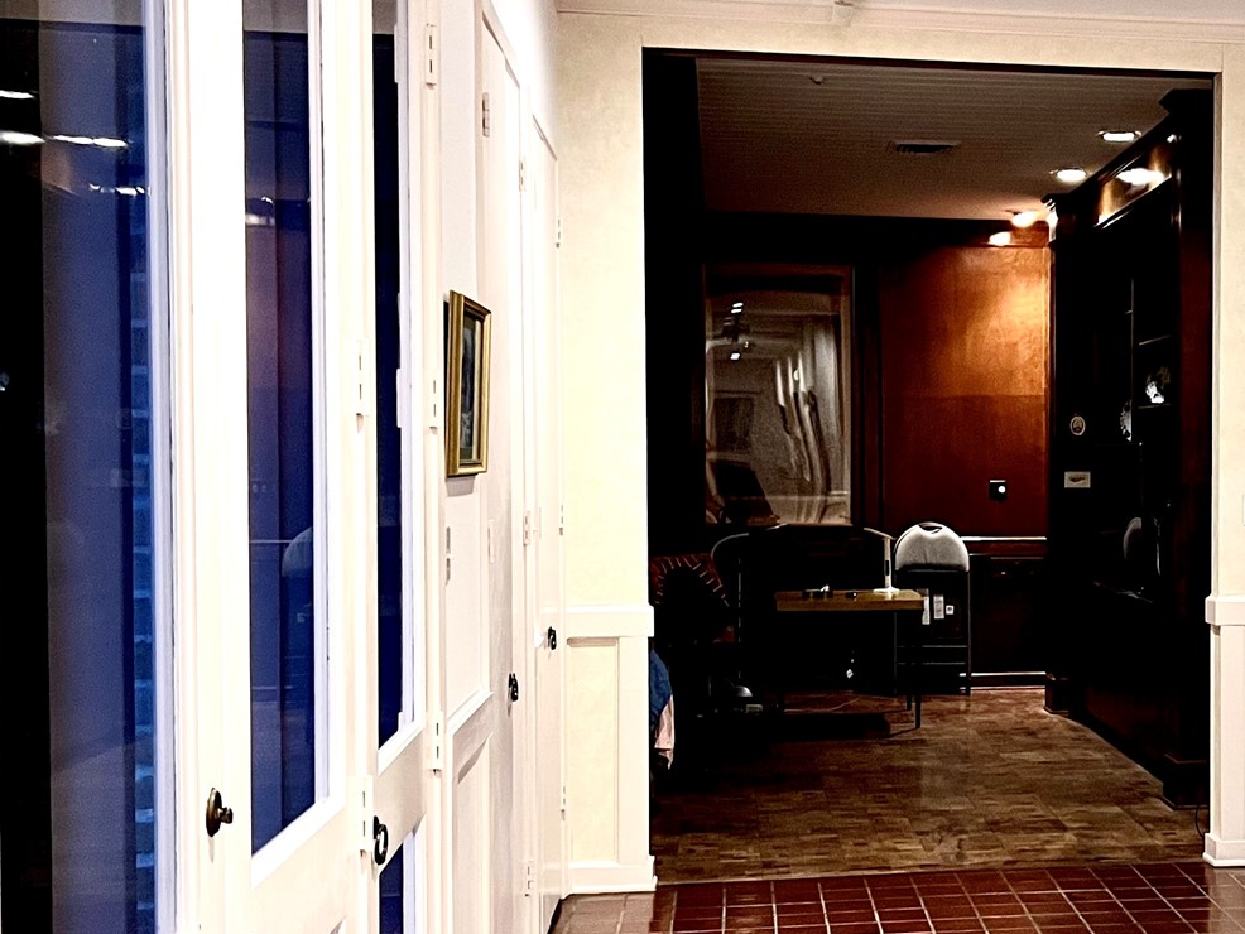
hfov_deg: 34.0
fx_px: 1943
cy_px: 536
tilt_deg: -2.6
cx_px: 1073
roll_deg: -0.6
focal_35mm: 54
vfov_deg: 27.0
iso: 320
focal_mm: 5.7
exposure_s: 1/60
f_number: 1.5
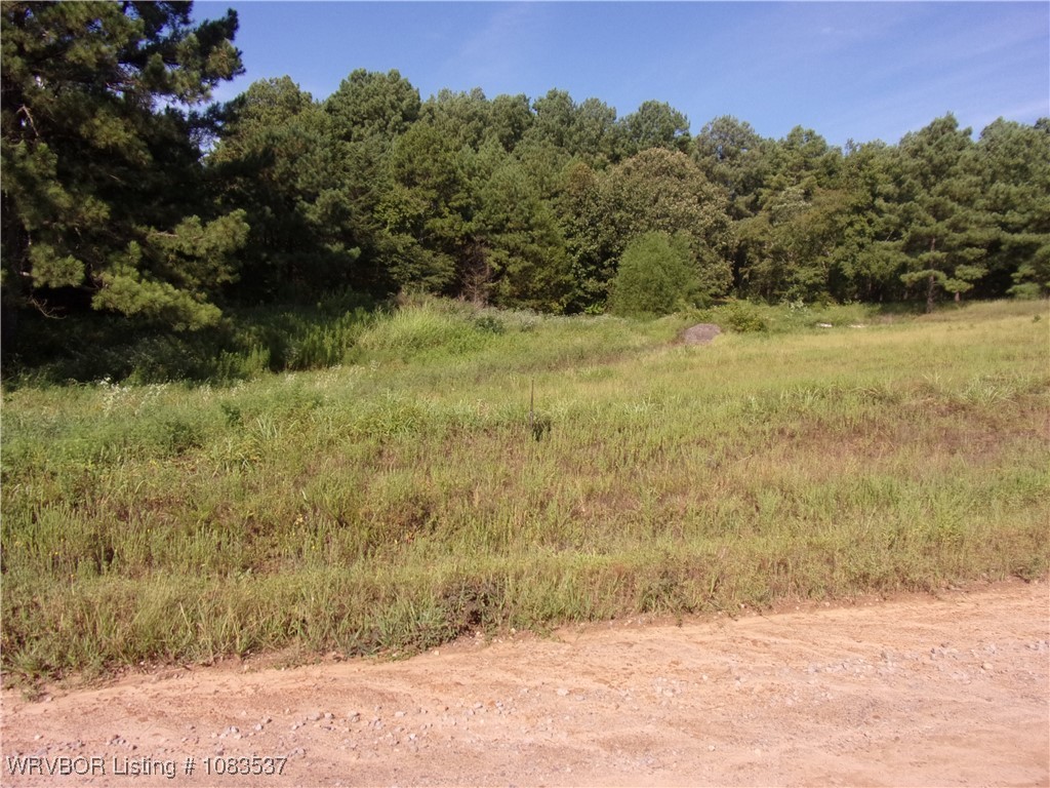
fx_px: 728
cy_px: 394
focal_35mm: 24
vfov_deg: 56.8
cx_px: 525
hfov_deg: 71.6
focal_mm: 4.3
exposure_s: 1/900
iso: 80
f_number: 3.3
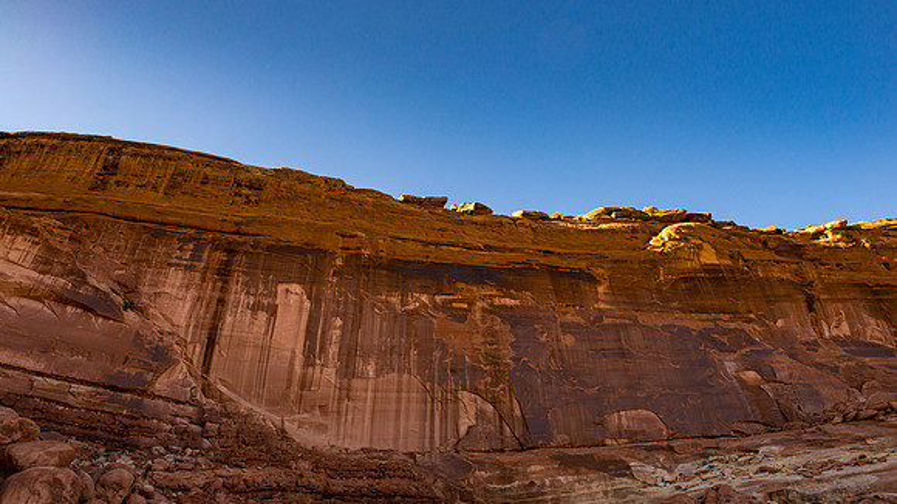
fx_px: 598
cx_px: 448
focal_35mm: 25
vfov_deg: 45.7
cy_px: 230
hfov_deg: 73.7
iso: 100
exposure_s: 1/250
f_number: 5.6
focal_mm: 24
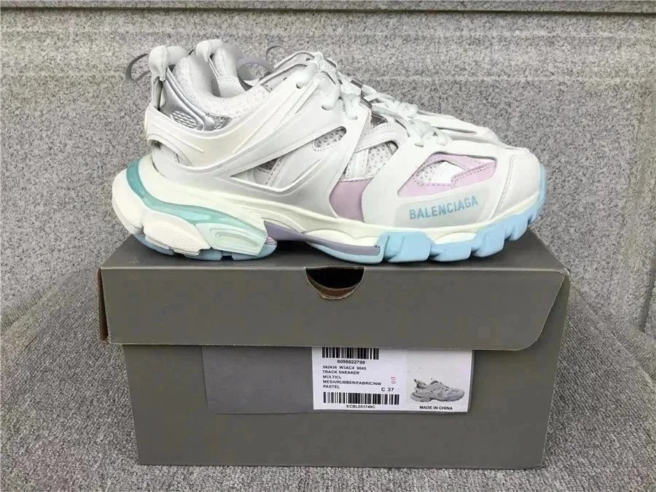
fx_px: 587
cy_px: 246
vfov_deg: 45.4
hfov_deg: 58.4
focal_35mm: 31
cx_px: 328
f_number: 2.4
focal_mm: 3.3
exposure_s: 1/100
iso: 25
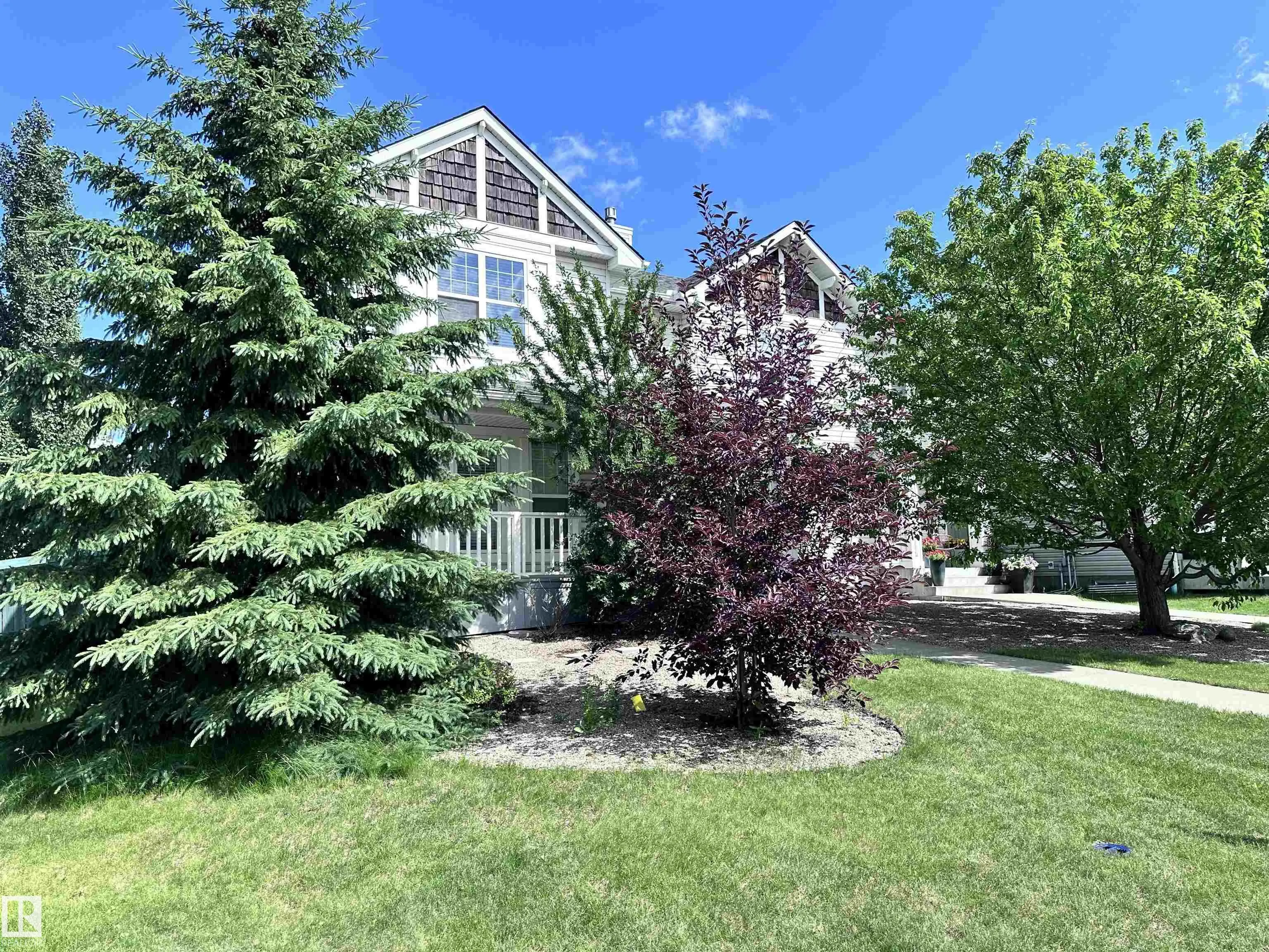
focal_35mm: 24
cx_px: 634
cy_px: 476
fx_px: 880
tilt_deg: +6.7
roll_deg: +1.7
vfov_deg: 56.8
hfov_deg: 71.6
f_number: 1.78
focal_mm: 6.86
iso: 80
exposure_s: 1/2353
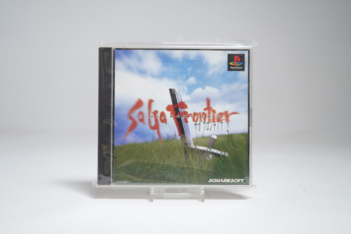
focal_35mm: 45
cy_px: 117
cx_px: 176
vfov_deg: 29.9
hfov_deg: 43.6
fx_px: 439
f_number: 5.6
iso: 100
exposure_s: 1/5
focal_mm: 45
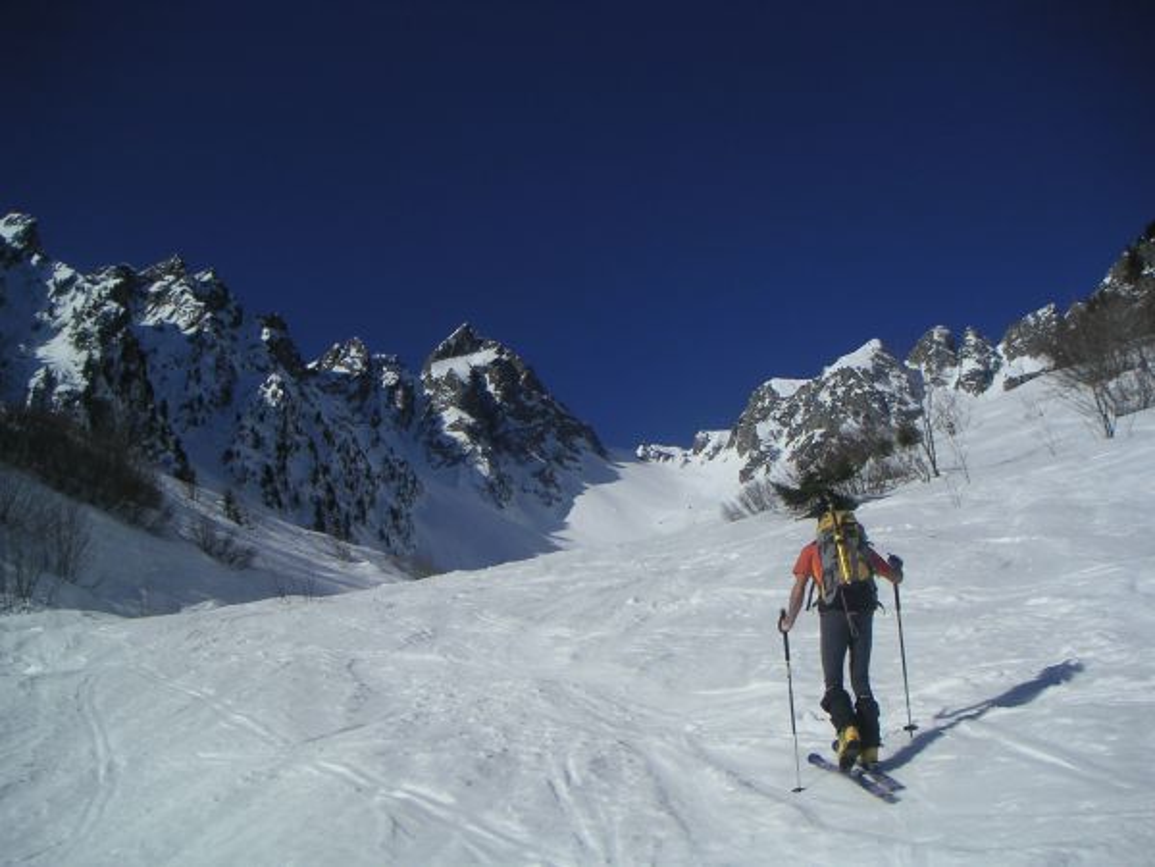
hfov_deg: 49.0
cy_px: 434
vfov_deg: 37.7
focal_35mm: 38
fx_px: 1268
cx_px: 578
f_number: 6.7
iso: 50
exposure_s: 1/500
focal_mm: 6
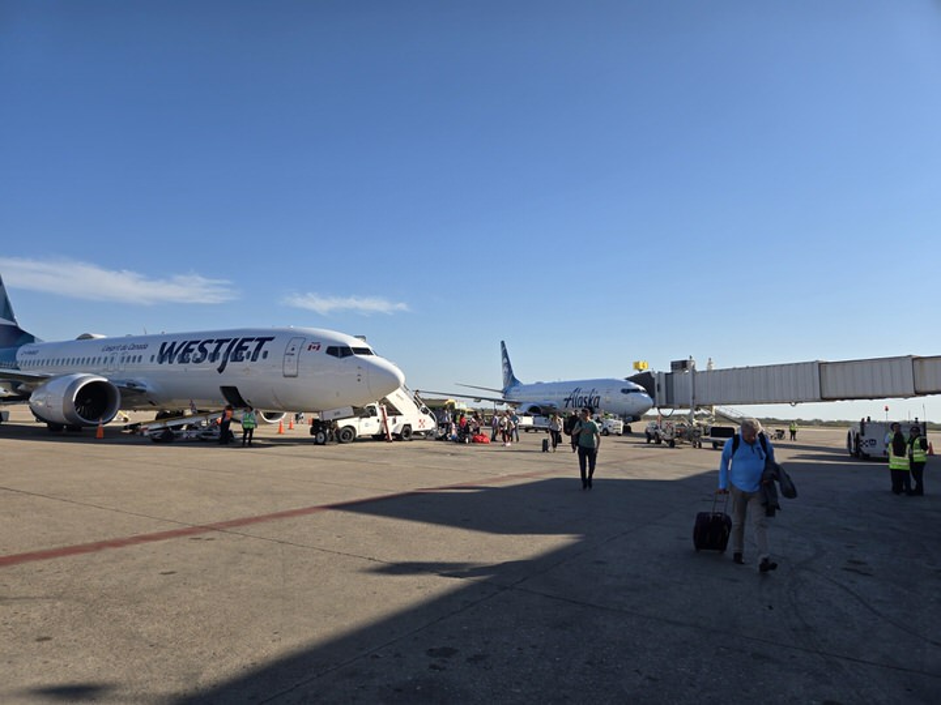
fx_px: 625
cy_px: 352
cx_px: 470
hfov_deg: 73.9
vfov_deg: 58.9
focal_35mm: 23
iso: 25
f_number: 1.8
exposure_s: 1/2169
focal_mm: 5.4
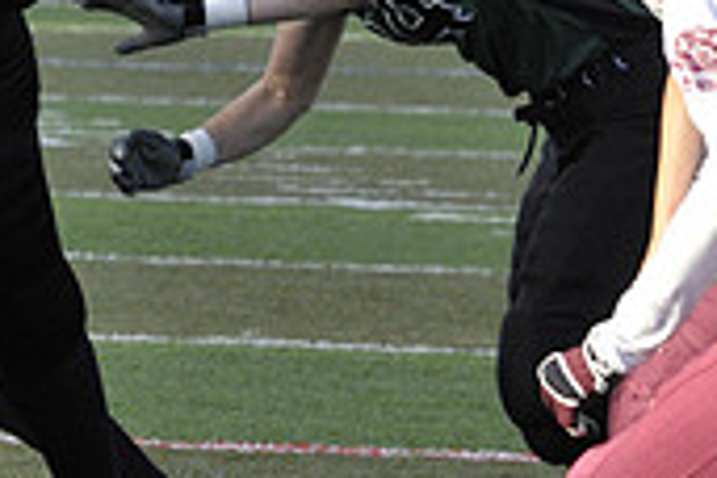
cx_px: -319
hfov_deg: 2.4
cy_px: 101
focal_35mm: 846
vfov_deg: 1.6
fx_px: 16848
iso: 2500
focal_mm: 250
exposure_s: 1/1000
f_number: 10
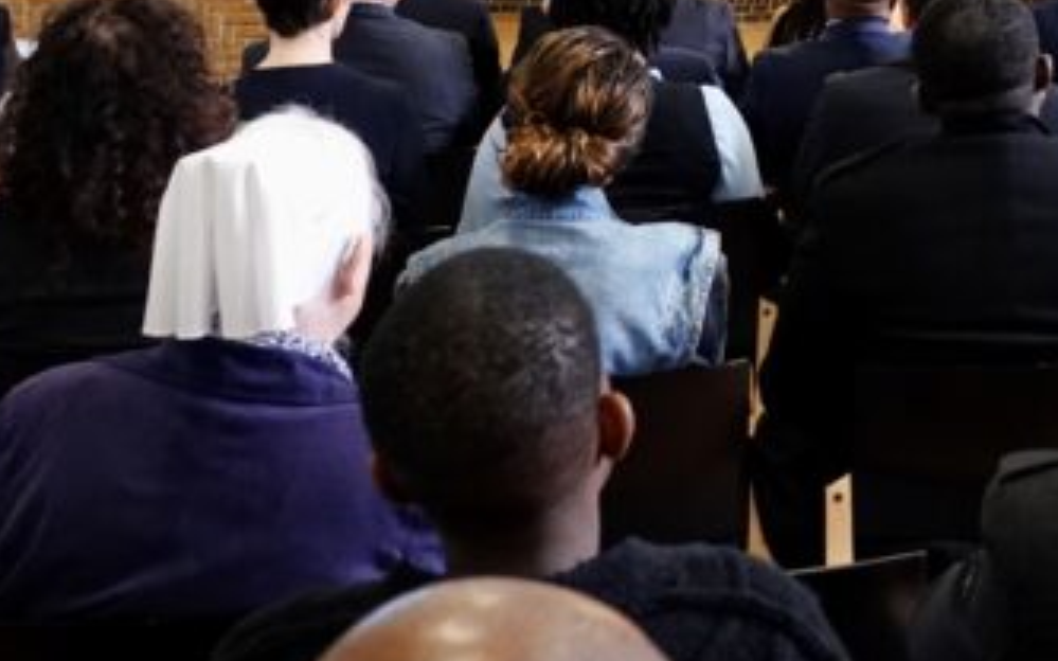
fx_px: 2710
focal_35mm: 94
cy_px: -323
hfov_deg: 20.4
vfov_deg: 13.2
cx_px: 1338
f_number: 2.8
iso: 800
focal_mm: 11.03
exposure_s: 1/25
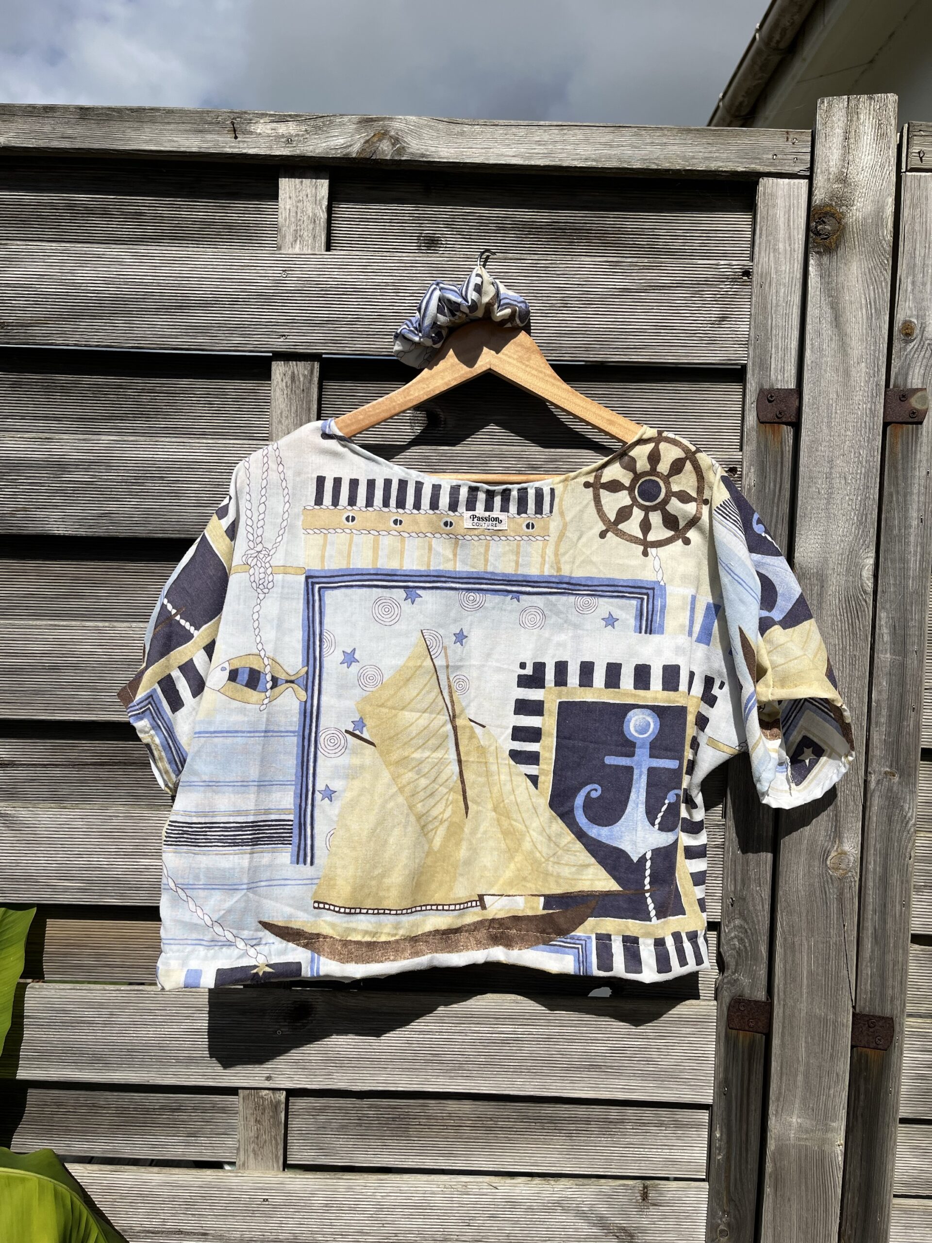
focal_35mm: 26
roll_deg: -1.5
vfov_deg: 67.3
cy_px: 622
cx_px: 466
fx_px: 933
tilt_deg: -2.0
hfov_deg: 53.1
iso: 50
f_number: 1.6
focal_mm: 5.1
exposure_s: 1/9091
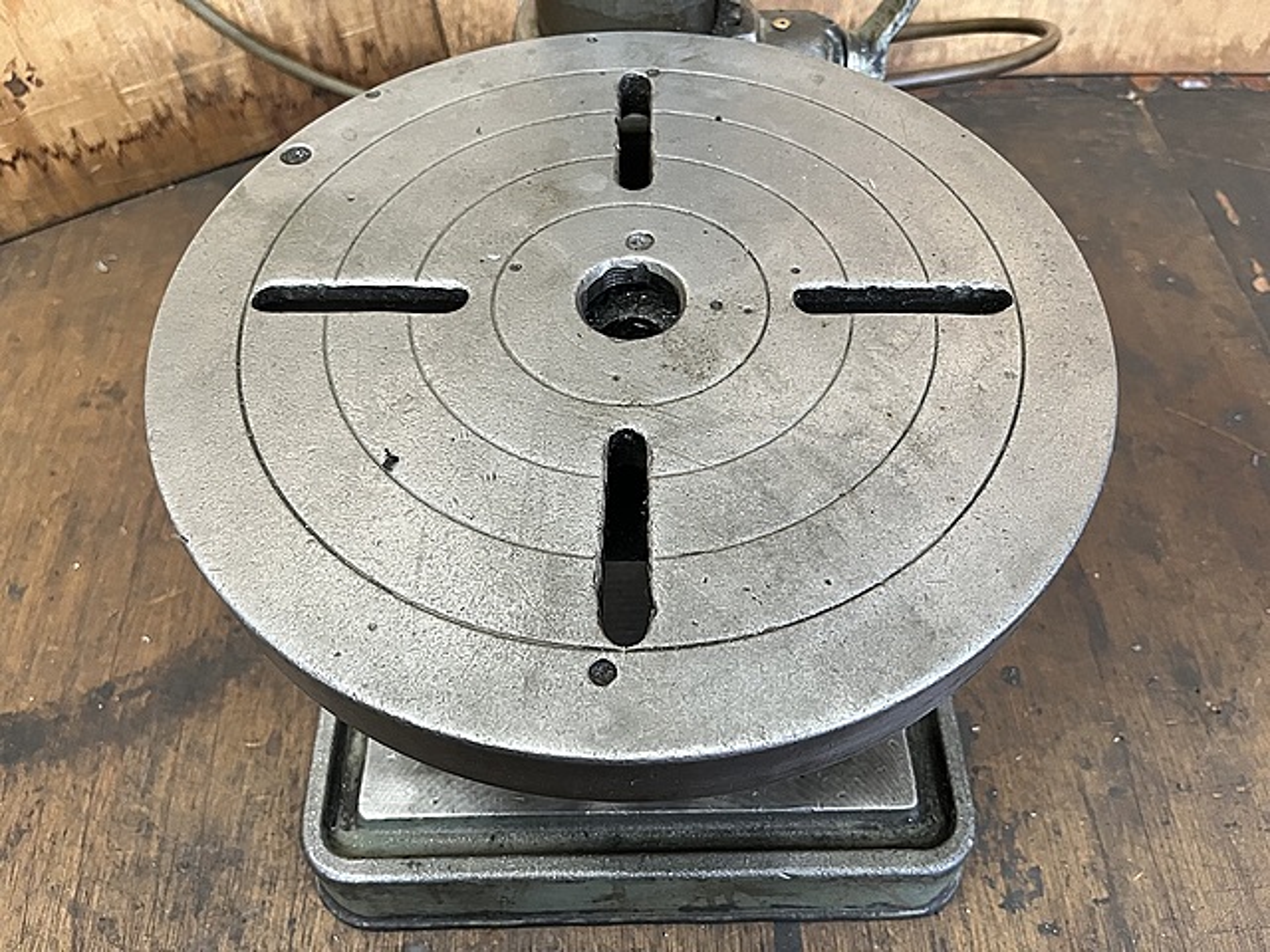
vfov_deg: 53.1
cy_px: 476
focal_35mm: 26
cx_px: 635
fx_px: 954
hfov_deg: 67.3
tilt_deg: -56.1
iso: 320
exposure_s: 1/60
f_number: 1.6
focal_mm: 5.1
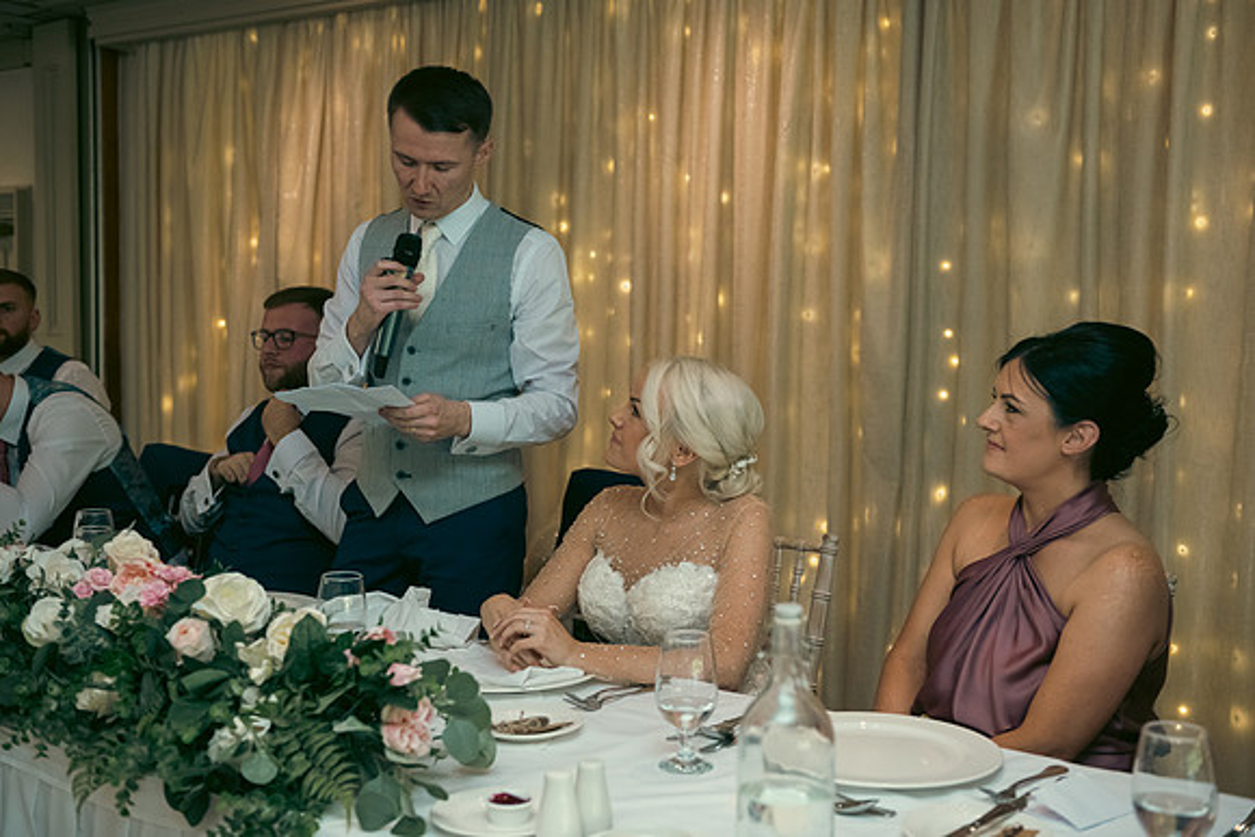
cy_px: 418
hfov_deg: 44.5
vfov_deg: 30.5
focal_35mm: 44
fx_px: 1534
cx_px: 628
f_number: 3.5
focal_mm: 44
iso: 800
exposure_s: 1/160
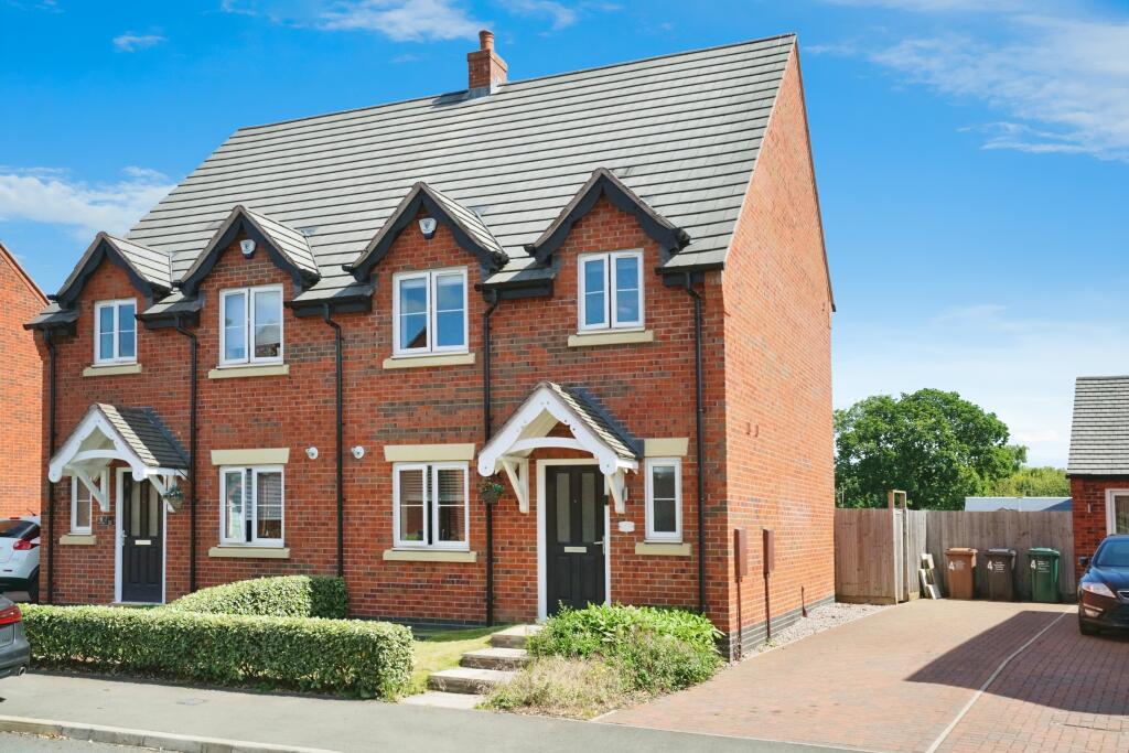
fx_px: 1066
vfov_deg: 38.9
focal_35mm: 34
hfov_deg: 55.8
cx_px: 564
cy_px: 376
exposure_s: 1/3200
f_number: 8
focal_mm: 34
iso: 2000
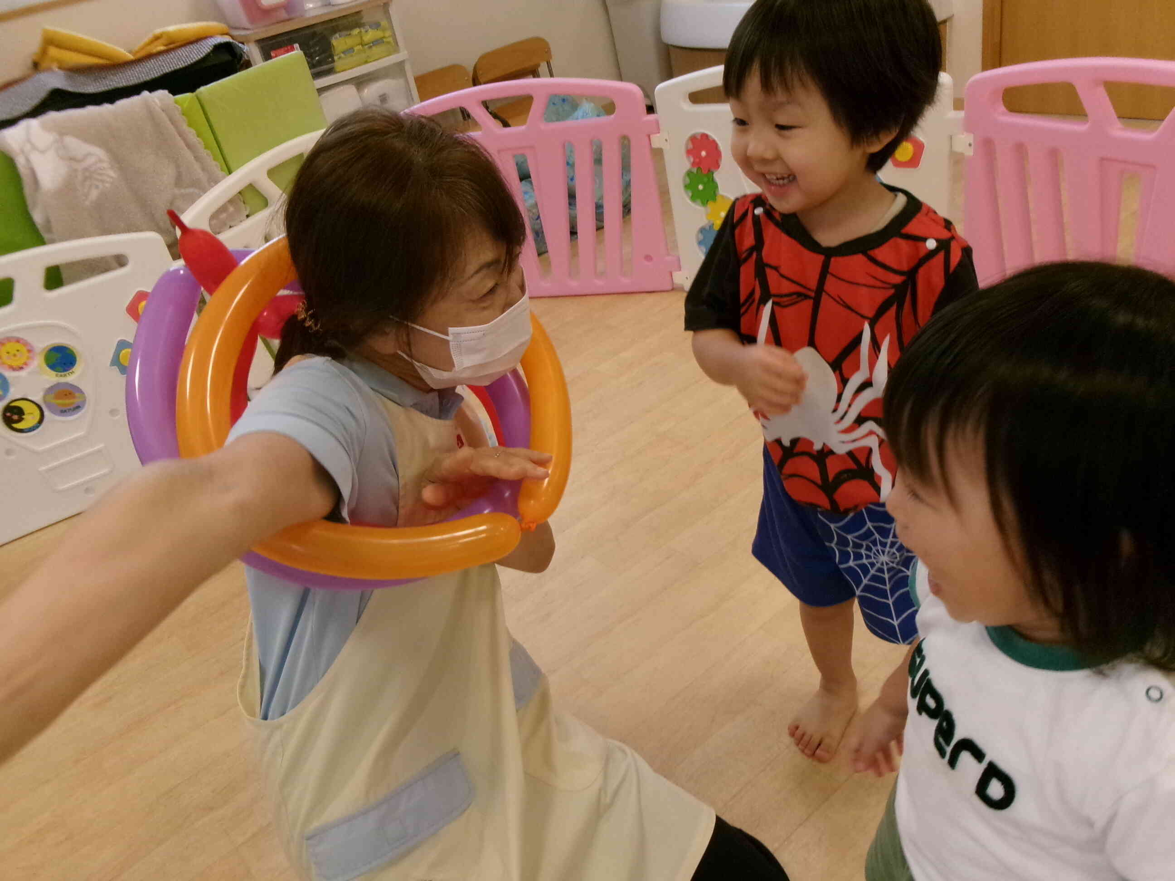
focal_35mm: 28
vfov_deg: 49.7
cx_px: 588
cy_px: 440
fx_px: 950
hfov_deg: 63.4
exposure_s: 1/125
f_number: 3.9
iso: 449
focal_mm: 5.1
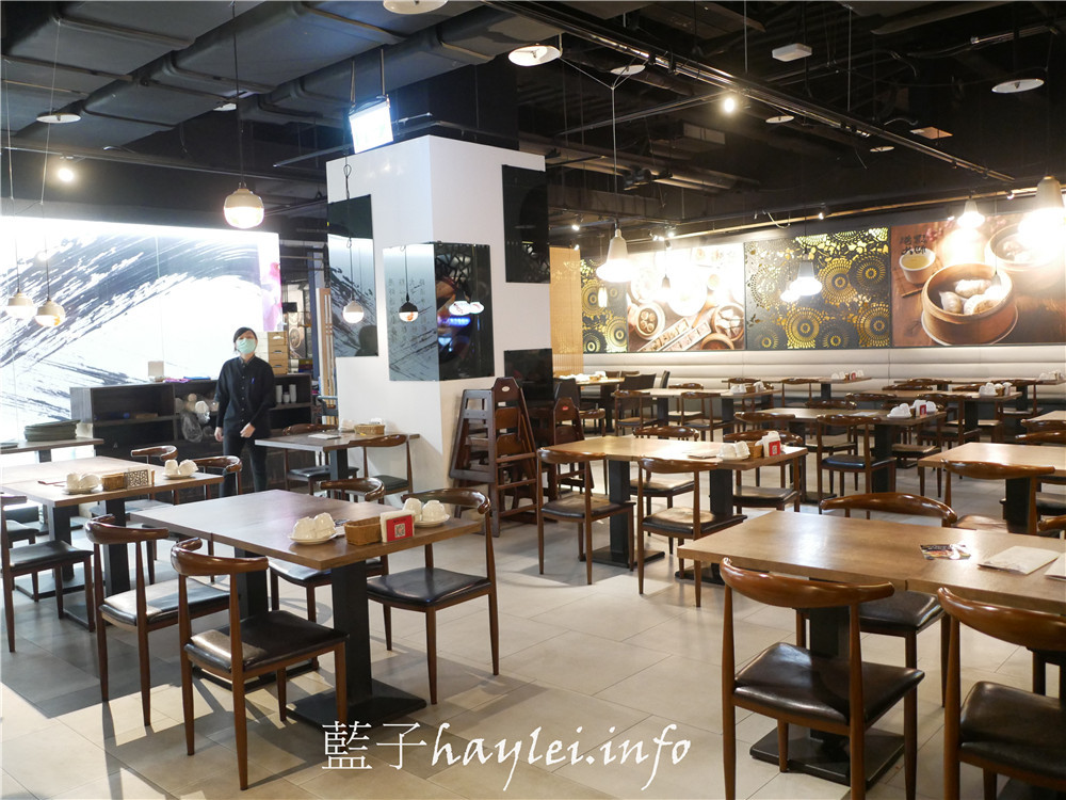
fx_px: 924
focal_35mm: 30
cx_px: 533
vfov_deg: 46.8
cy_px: 400
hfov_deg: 60.0
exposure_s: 1/60
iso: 2000
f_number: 1.7
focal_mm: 15
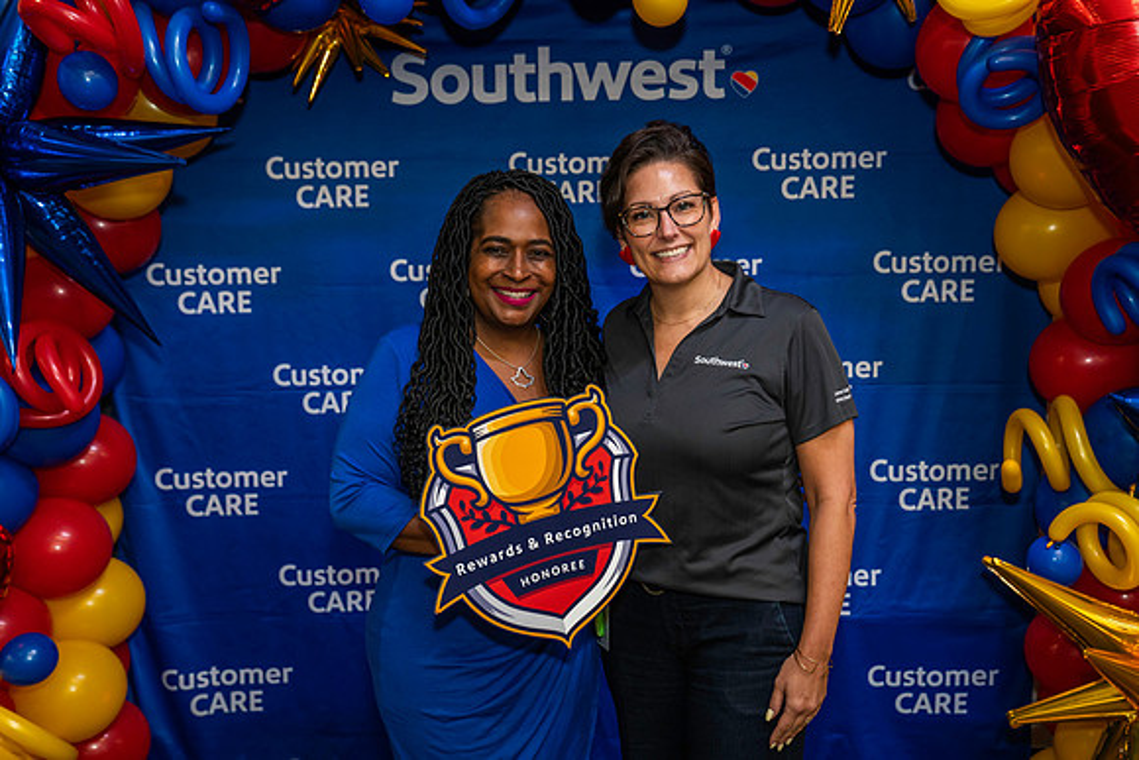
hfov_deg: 47.9
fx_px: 1281
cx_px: 566
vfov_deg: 33.0
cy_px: 380
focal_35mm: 40
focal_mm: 40
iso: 1250
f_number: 4
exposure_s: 1/160
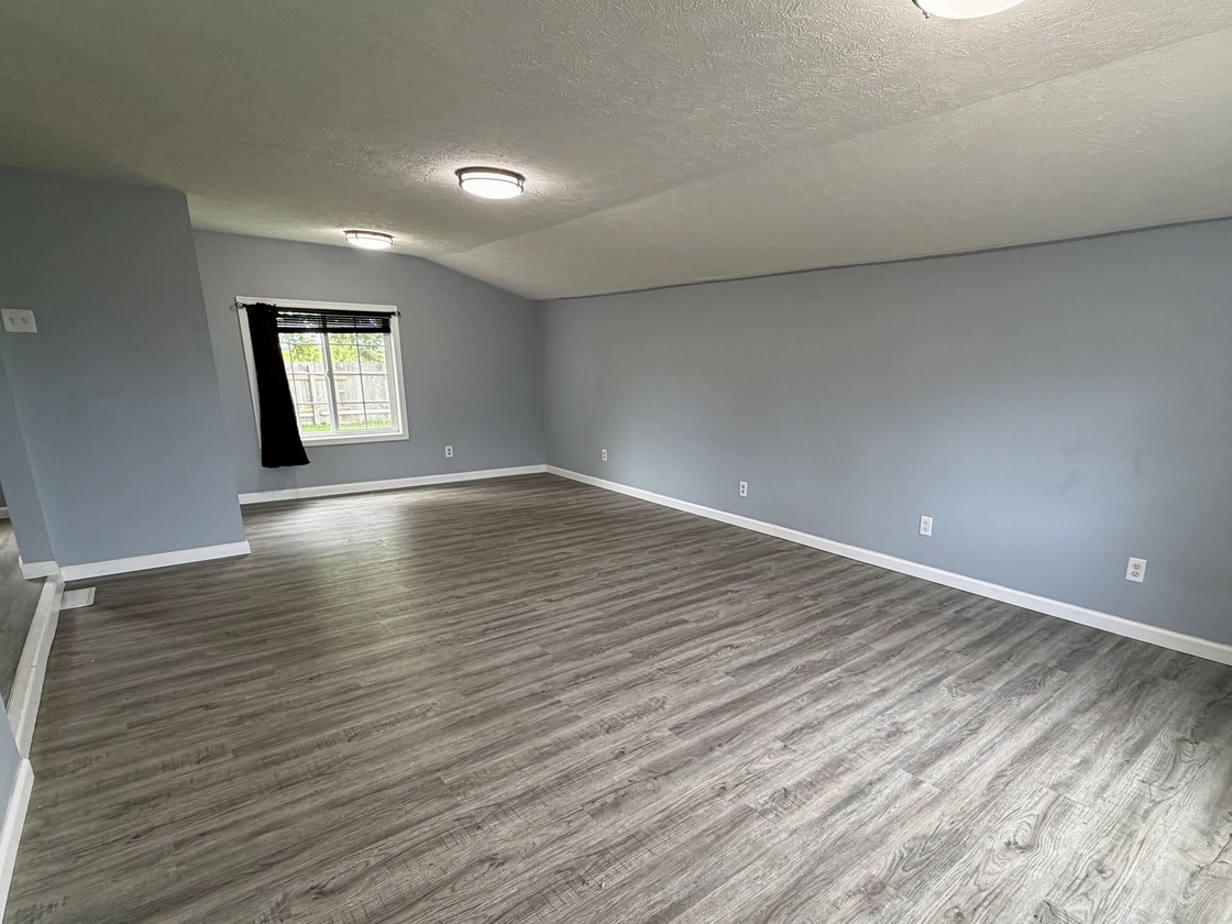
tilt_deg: -15.5
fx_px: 641
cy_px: 531
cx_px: 694
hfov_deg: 87.3
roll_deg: -0.8
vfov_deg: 71.2
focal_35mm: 18
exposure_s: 1/120
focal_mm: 2.22
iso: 200
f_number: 2.2
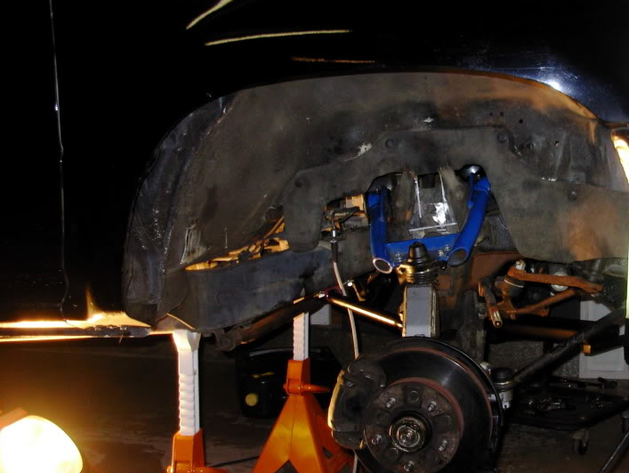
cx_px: 448
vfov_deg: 26.6
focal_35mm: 55
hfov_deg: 34.4
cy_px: 246
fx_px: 1000
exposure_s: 1/32
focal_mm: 6.3
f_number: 2.9
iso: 50
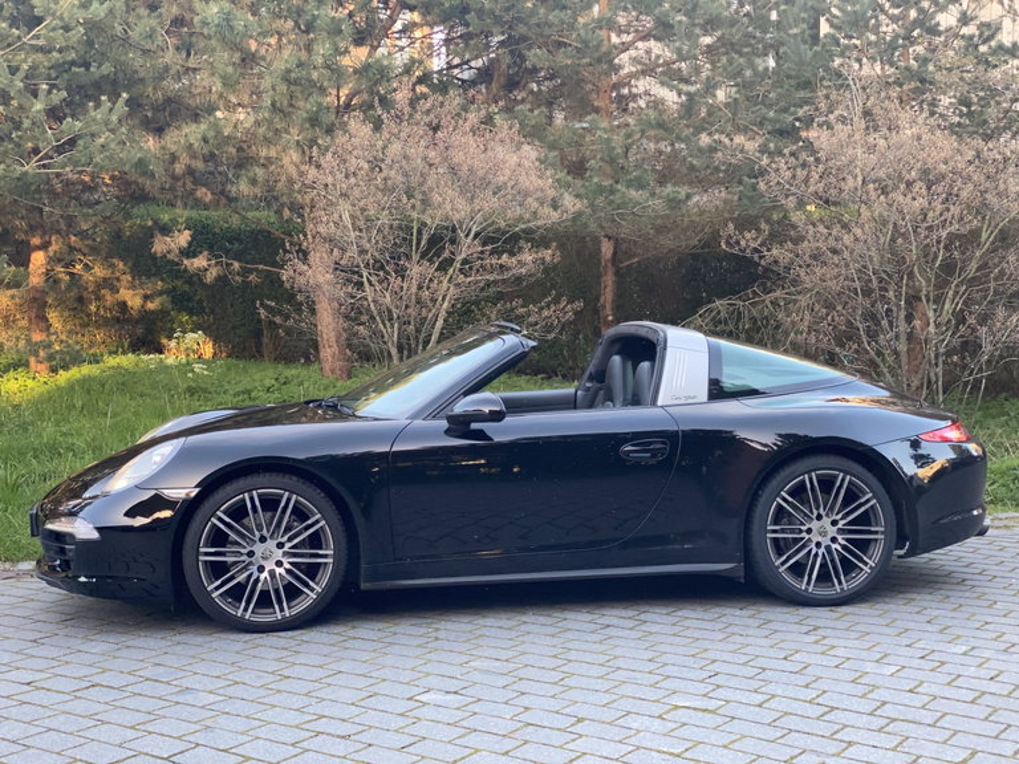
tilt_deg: -4.8
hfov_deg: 36.8
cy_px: 382
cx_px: 510
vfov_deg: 28.0
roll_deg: -0.4
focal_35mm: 52
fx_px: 1531
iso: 80
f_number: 2
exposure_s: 1/122
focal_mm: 6
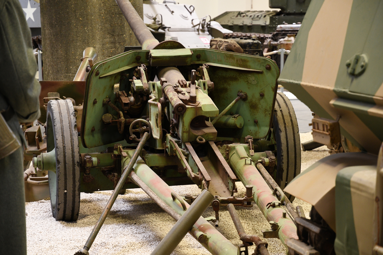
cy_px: 128
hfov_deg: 22.6
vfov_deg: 15.2
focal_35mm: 90
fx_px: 957
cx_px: 192
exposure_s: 1/40
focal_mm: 60
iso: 800
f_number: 3.8
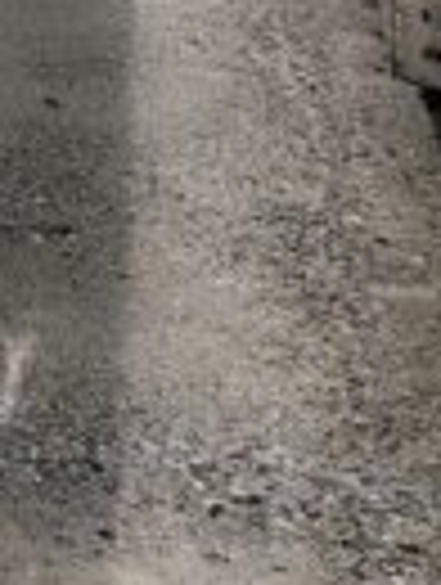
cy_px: -1480
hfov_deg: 6.6
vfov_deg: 8.0
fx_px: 3200
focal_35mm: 189
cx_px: -1188
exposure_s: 1/1623
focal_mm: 5.56
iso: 100
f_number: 1.8
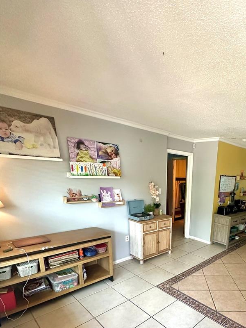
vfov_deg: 75.8
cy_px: 226
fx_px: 199
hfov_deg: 60.1
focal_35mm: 21
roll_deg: -3.0
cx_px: 184
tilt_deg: -15.0
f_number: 2.2
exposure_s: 1/99
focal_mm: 2.22
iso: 320
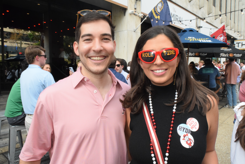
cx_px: 122
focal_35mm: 27
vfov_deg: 47.9
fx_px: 184
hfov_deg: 67.4
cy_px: 82
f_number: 22
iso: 3200
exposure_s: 1/200
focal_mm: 18
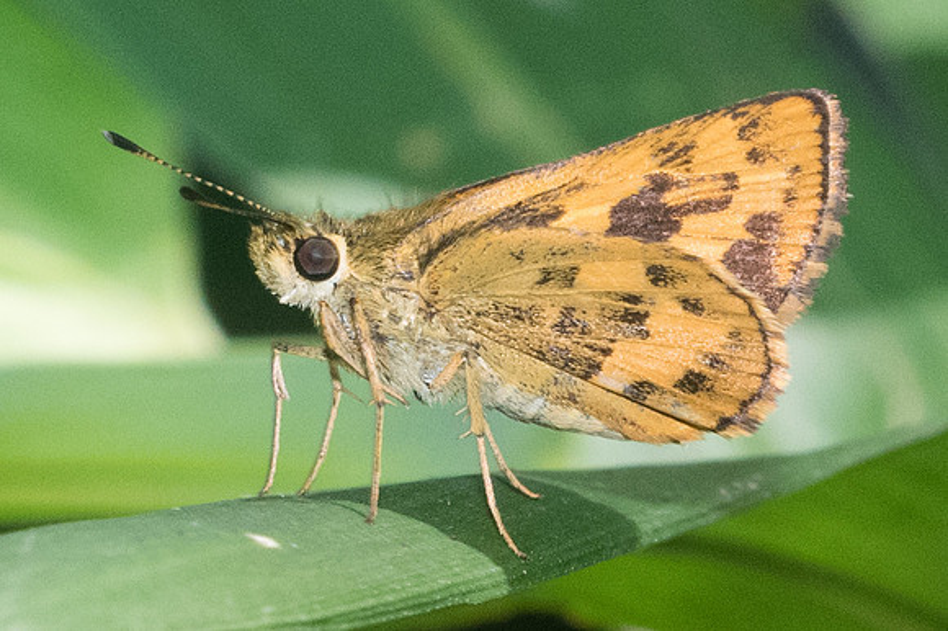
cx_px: 676
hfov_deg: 2.0
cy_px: 413
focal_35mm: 1032
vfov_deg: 1.3
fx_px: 27165
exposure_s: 1/250
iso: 1000
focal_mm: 150
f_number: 14
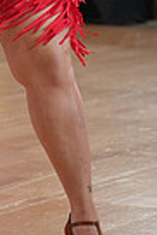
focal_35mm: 371
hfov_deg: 3.7
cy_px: -121
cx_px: -115
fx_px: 2421
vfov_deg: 5.5
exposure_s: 1/500
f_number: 3.5
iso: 2500
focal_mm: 87
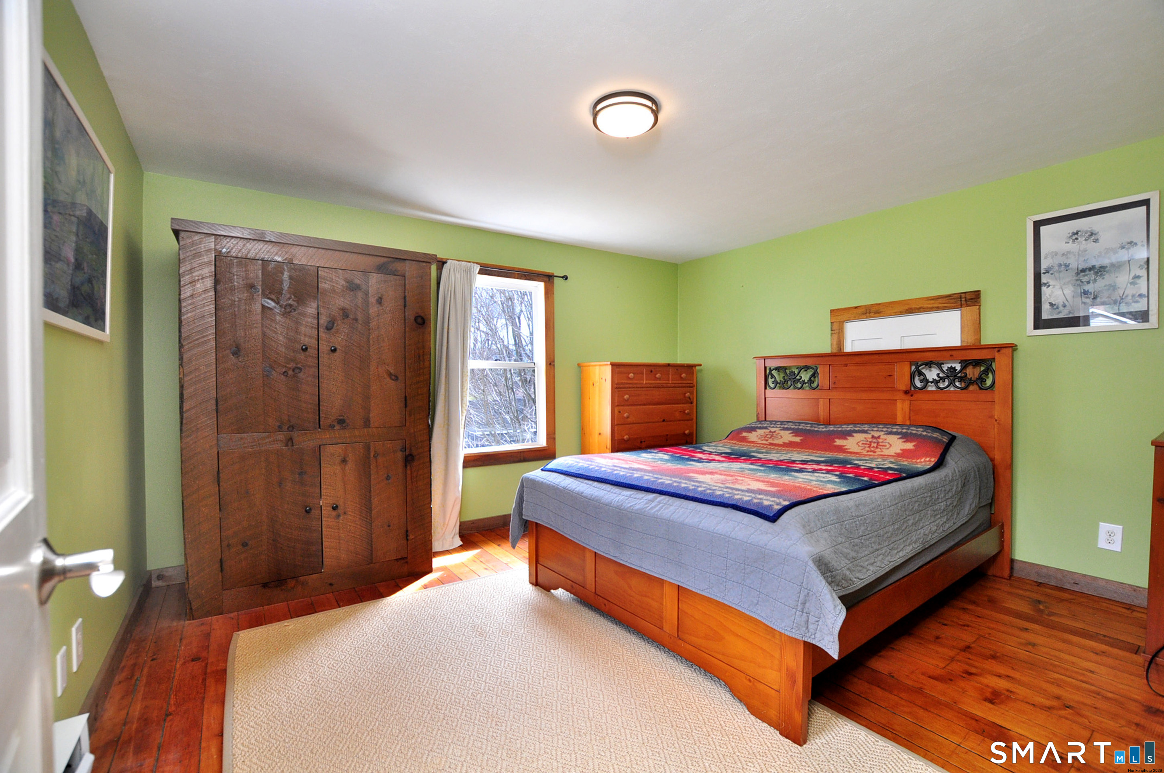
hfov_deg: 100.5
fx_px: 484
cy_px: 386
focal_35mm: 15
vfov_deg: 77.2
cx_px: 582
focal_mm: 10
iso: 500
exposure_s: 1/60
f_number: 5
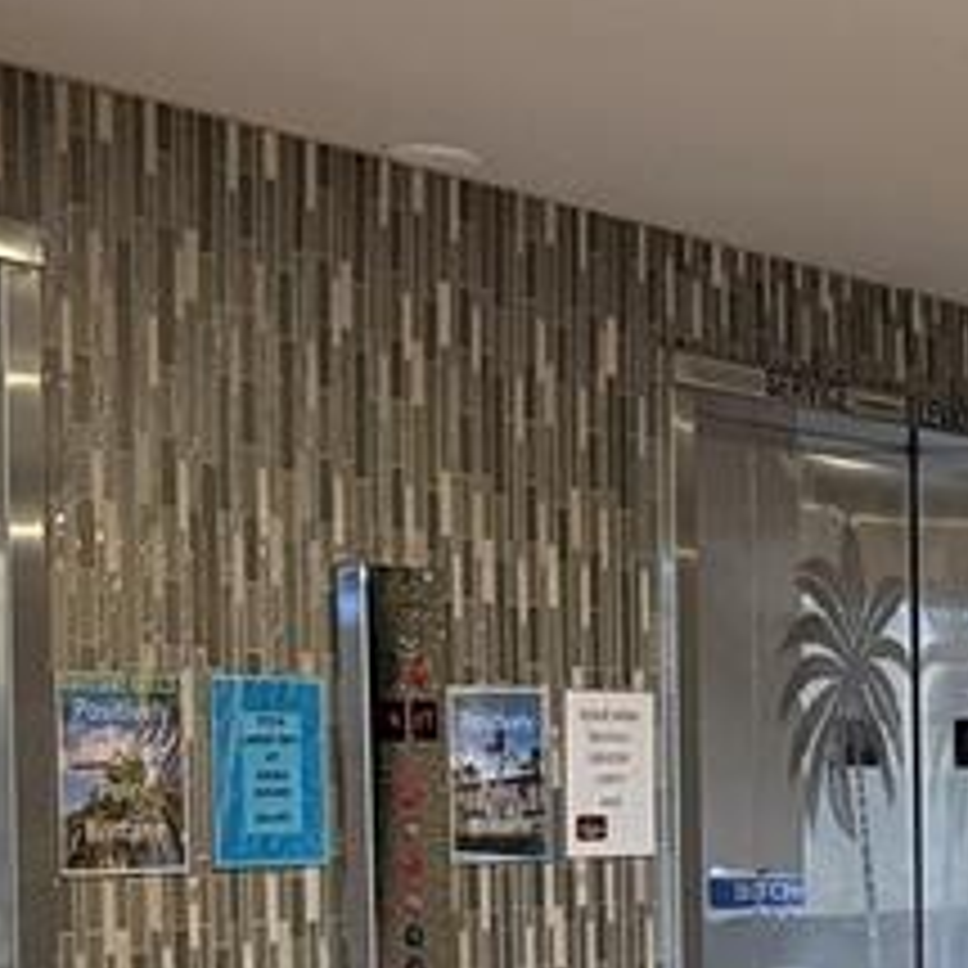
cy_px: 900
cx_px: 2157
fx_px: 3195
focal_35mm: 101
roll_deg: -0.2
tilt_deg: -2.7
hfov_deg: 13.6
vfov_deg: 16.9
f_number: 1.78
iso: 320
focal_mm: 6.76
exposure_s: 1/120
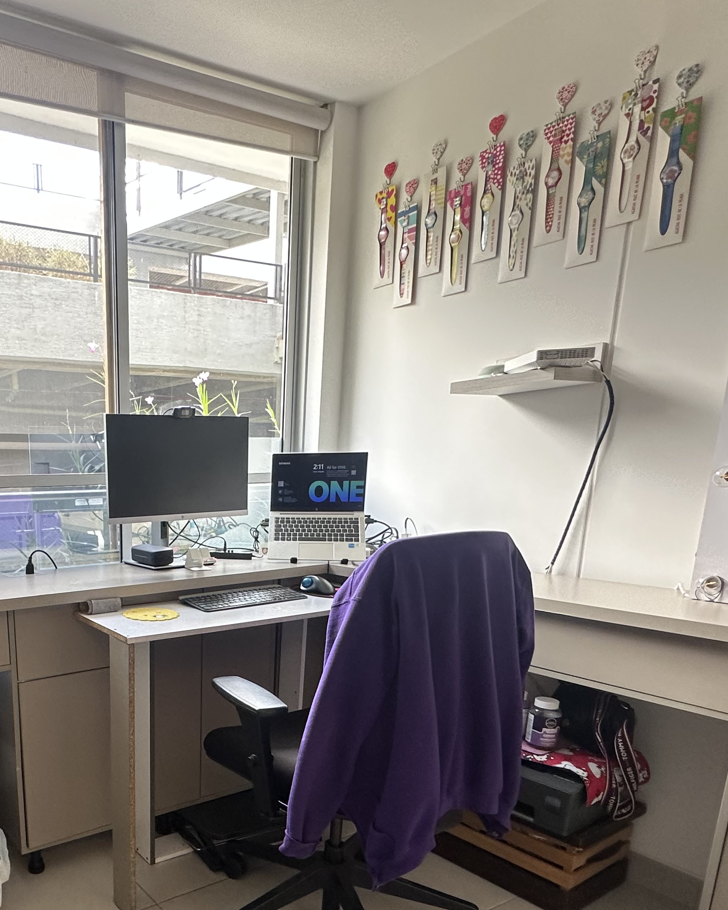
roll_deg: +0.5
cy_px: 644
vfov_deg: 63.4
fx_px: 700
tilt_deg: -14.4
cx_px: 132
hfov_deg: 51.1
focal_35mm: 26
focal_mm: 2.22
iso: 160
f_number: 2.2
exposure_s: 1/60
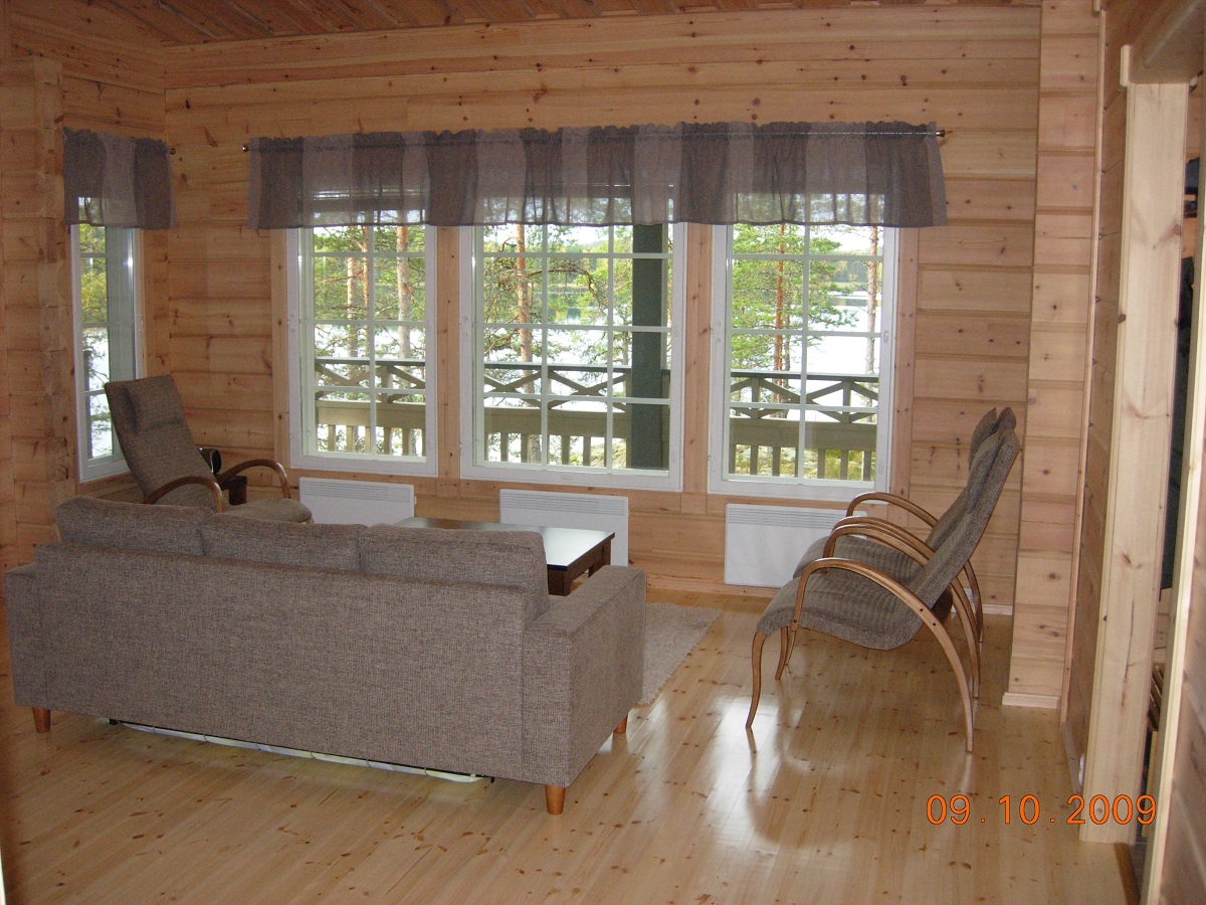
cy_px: 452
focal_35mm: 36
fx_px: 1254
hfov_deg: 51.4
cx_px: 603
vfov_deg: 39.7
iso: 200
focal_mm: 7.5
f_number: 2.7
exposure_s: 1/181
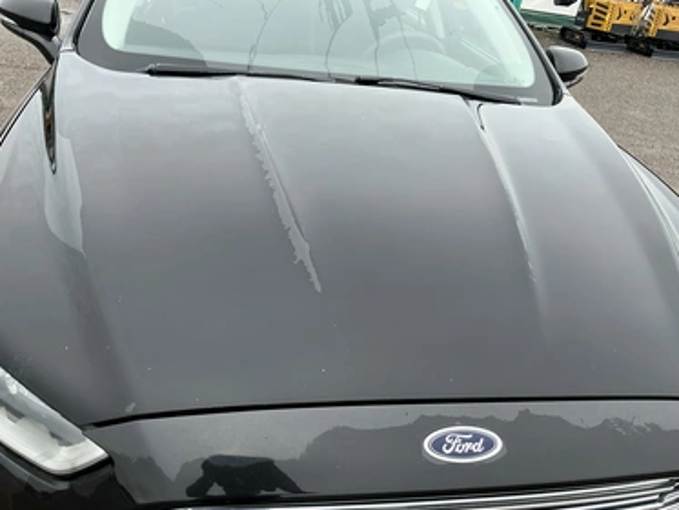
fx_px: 589
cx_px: 350
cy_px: 268
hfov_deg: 59.9
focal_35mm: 30
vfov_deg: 46.8
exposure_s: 1/509
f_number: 1.8
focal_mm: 3
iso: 25
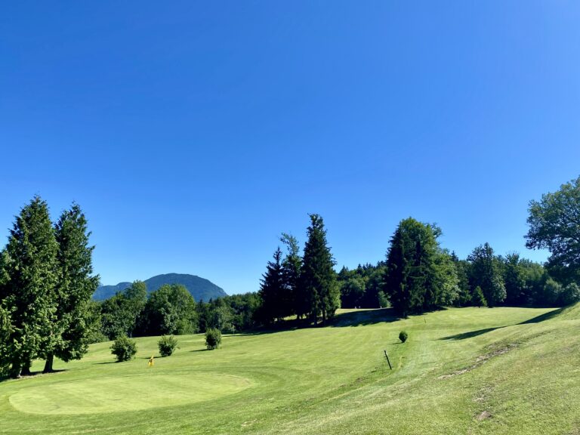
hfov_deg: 67.3
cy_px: 218
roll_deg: -1.6
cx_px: 290
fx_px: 436
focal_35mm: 26
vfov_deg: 53.1
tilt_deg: +13.4
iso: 32
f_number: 1.8
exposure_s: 1/2571
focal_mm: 4.25
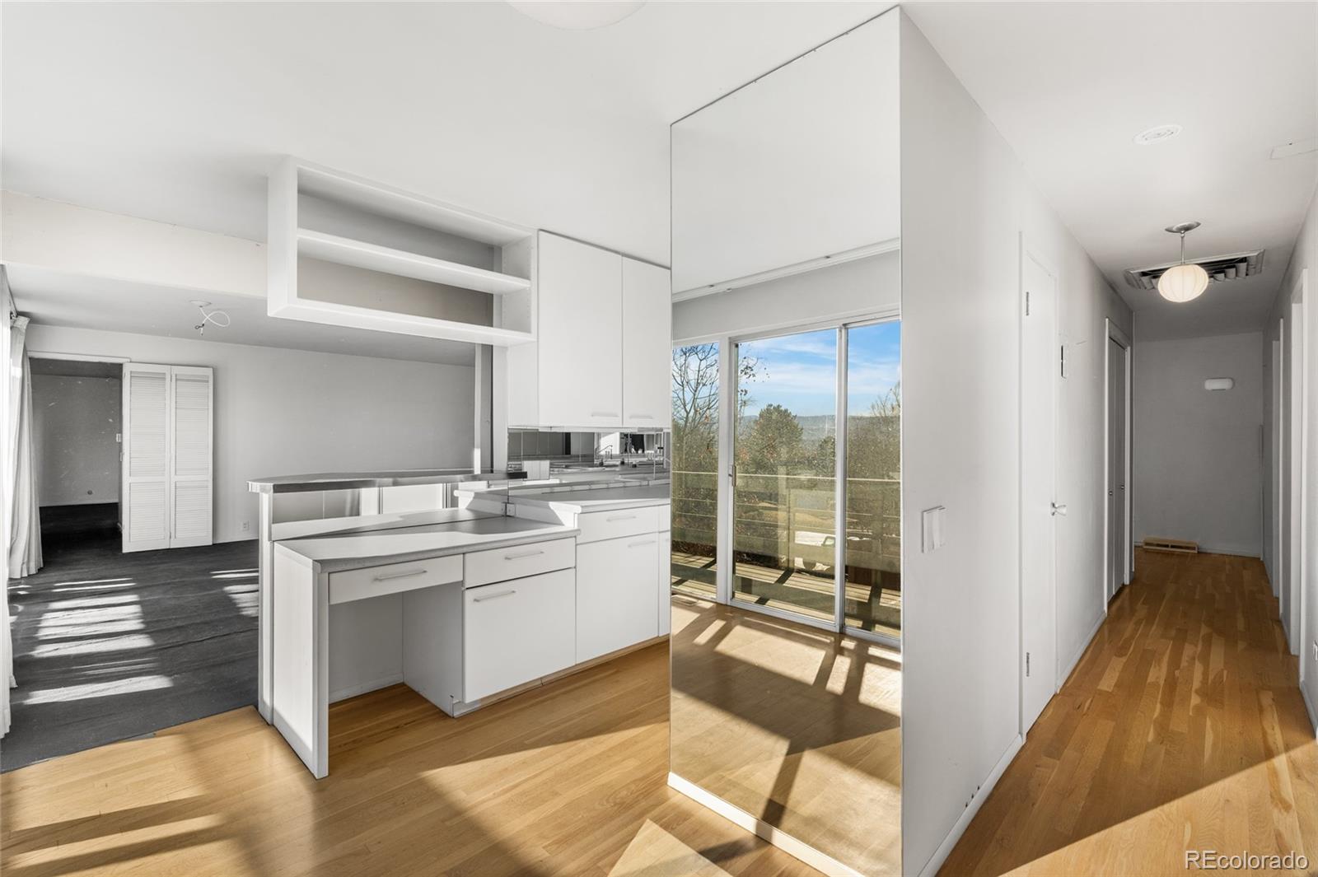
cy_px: 438
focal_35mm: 16
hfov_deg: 96.8
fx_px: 585
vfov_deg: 73.7
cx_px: 659
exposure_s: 1/25
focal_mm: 16
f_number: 8
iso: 125
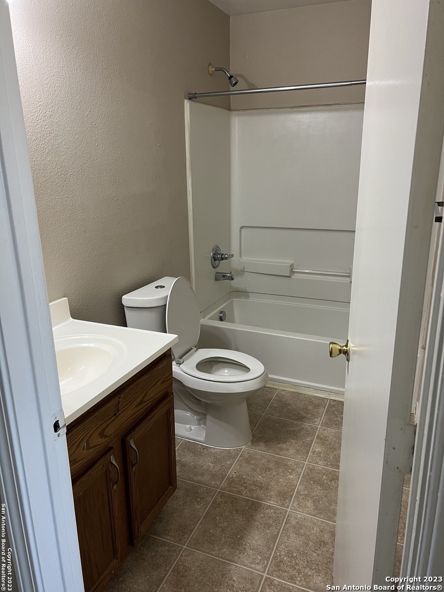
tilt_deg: -16.7
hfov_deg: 53.1
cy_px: 296
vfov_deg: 67.3
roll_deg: +0.4
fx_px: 445
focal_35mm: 26
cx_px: 222
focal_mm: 5.7
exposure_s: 1/60
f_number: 1.5
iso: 100
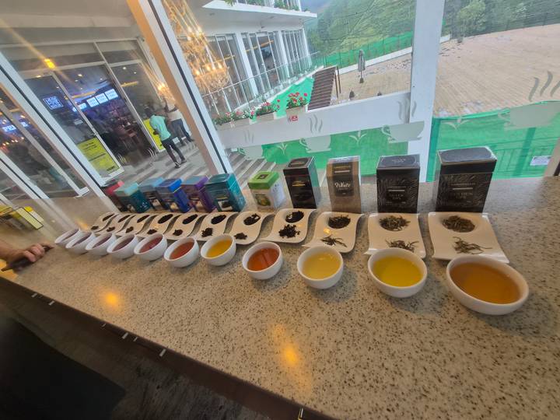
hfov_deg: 106.2
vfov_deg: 89.9
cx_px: 280
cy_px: 210
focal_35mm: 13
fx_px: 210
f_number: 2.2
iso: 40
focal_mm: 1.7
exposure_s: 1/50
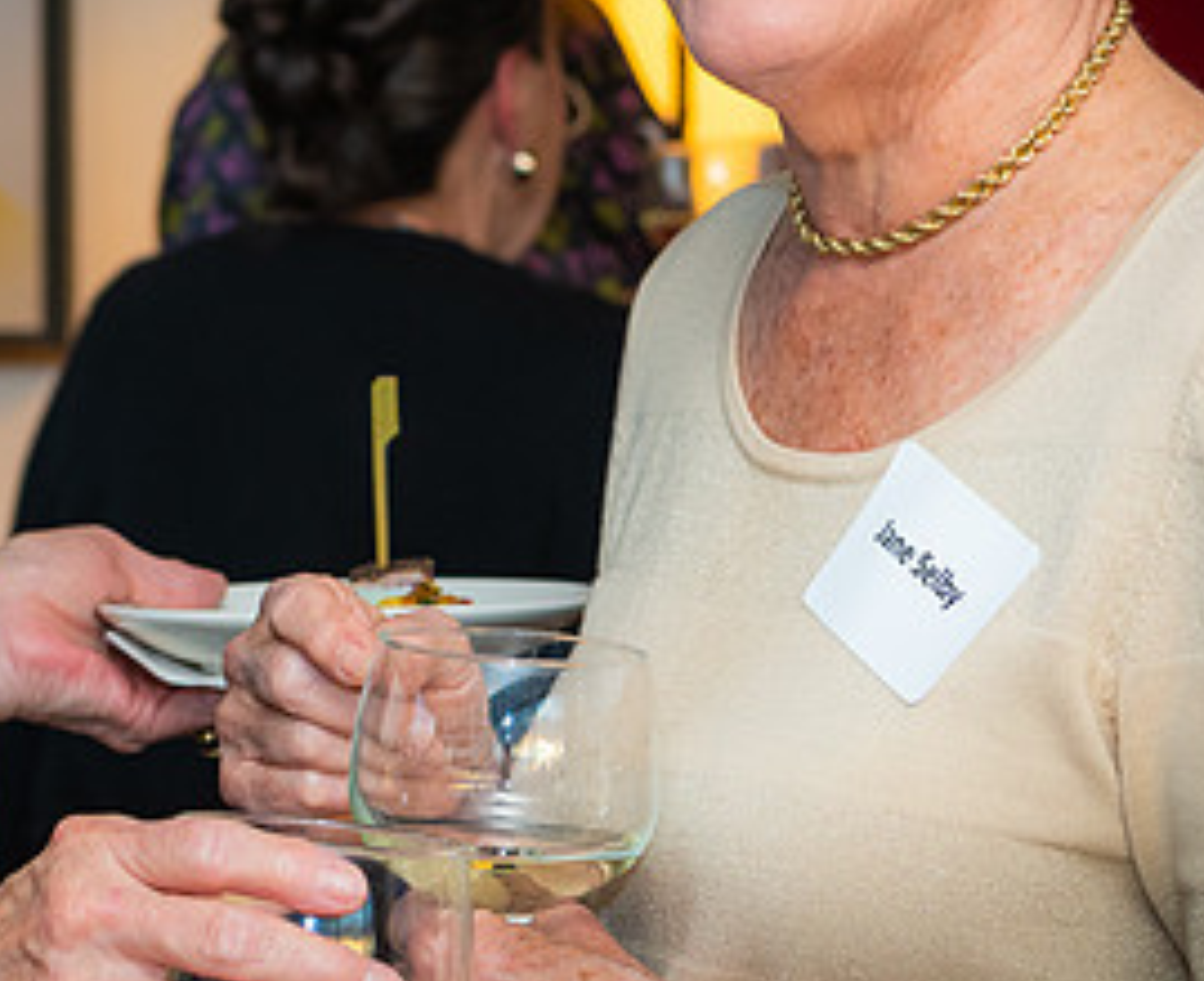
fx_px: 6530
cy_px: 88
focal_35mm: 182
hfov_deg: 10.5
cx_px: 262
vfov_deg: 8.6
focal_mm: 58
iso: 640
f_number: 5.6
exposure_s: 1/60
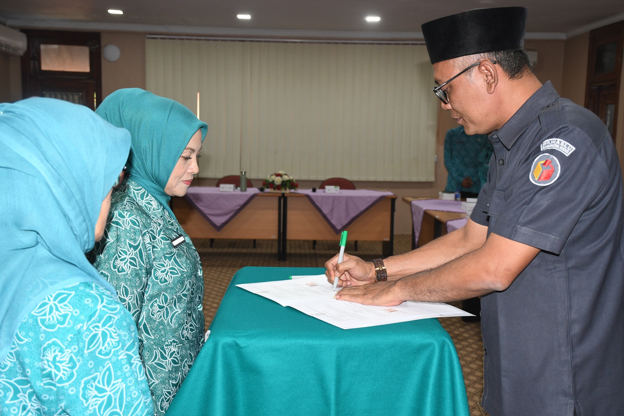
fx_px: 832
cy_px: 208
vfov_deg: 28.1
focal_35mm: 48
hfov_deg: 41.1
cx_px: 312
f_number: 5.6
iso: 800
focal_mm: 32
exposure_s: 1/60
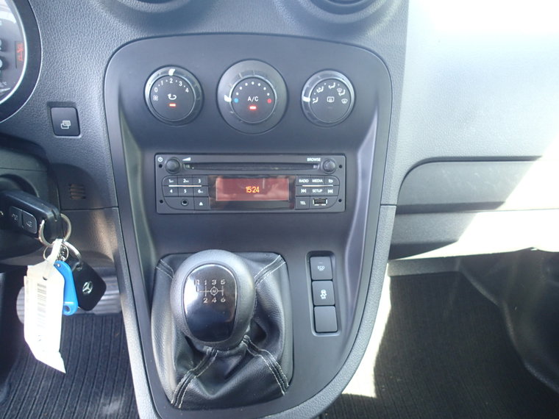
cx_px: 280
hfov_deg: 69.4
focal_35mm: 25
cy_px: 210
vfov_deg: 54.9
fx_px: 404
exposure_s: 1/40
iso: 200
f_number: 2
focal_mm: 4.5
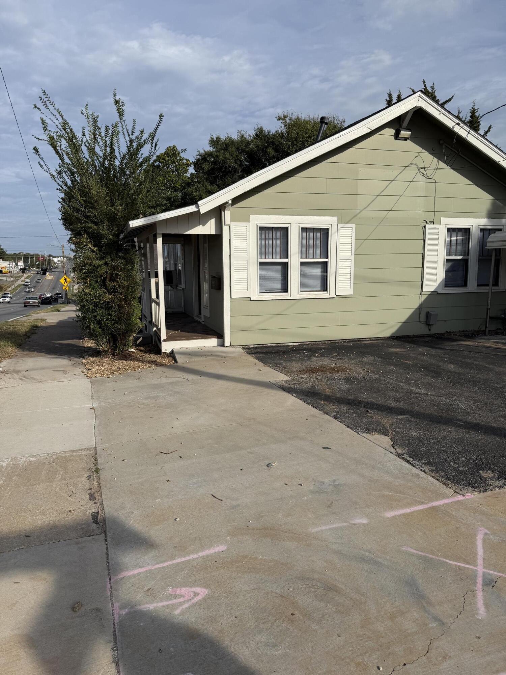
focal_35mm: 24
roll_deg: -0.1
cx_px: 253
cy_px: 338
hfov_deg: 56.8
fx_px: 468
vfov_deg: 71.6
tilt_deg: -9.3
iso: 80
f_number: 1.78
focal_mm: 6.76
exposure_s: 1/7353
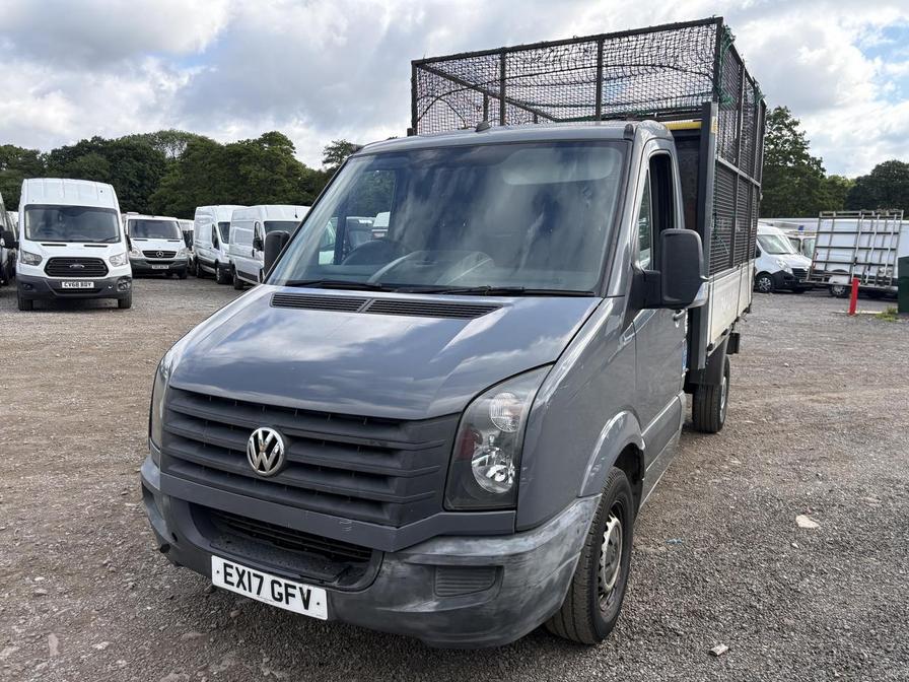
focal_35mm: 26
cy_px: 341
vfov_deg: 53.1
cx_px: 454
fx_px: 683
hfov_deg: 67.3
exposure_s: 1/1550
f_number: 1.6
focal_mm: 5.96
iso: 64
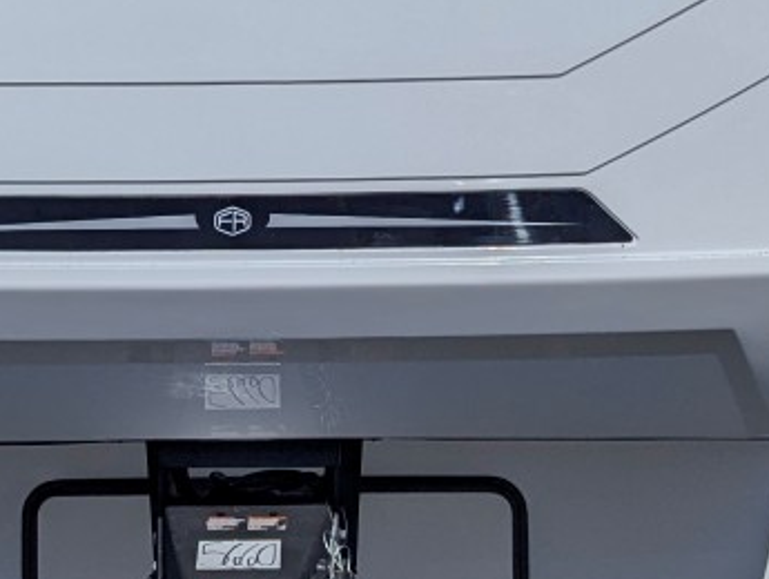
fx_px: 2159
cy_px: 178
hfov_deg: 20.1
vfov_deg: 15.3
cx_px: 251
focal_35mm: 97
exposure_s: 1/10309
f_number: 1.85
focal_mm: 6.81
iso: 51
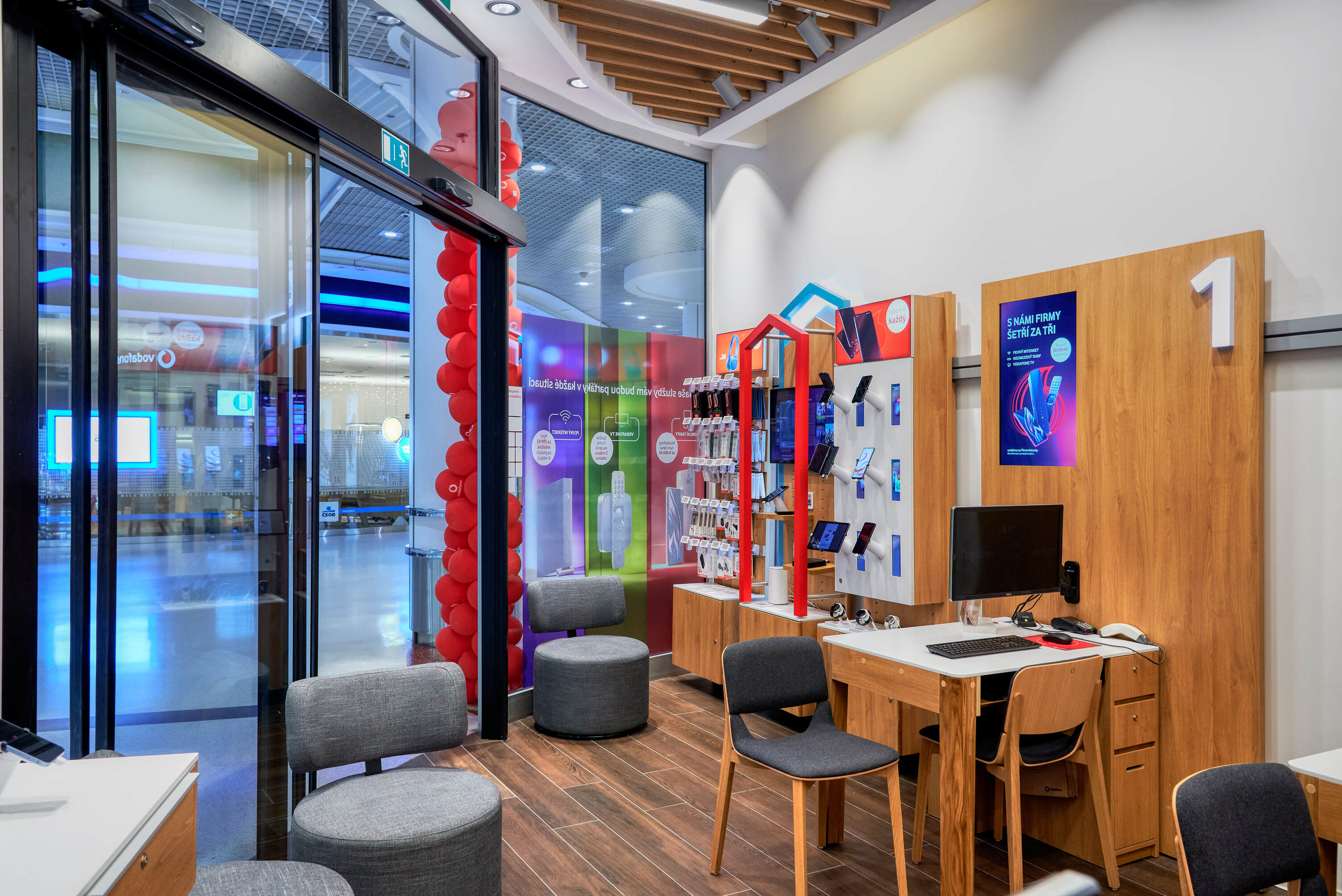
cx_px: 671
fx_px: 895
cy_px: 448
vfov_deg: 53.2
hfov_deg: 73.7
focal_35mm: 24
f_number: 8
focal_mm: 24
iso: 900
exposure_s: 1/30
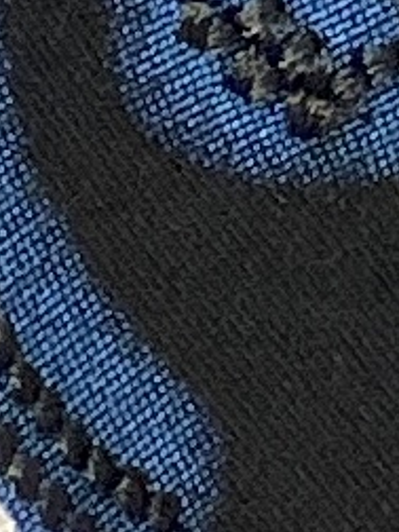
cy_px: 7
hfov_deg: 13.0
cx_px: 507
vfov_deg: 17.5
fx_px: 1691
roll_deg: +28.9
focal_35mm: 110
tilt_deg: -10.0
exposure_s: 1/121
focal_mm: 4.25
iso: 100
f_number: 1.8
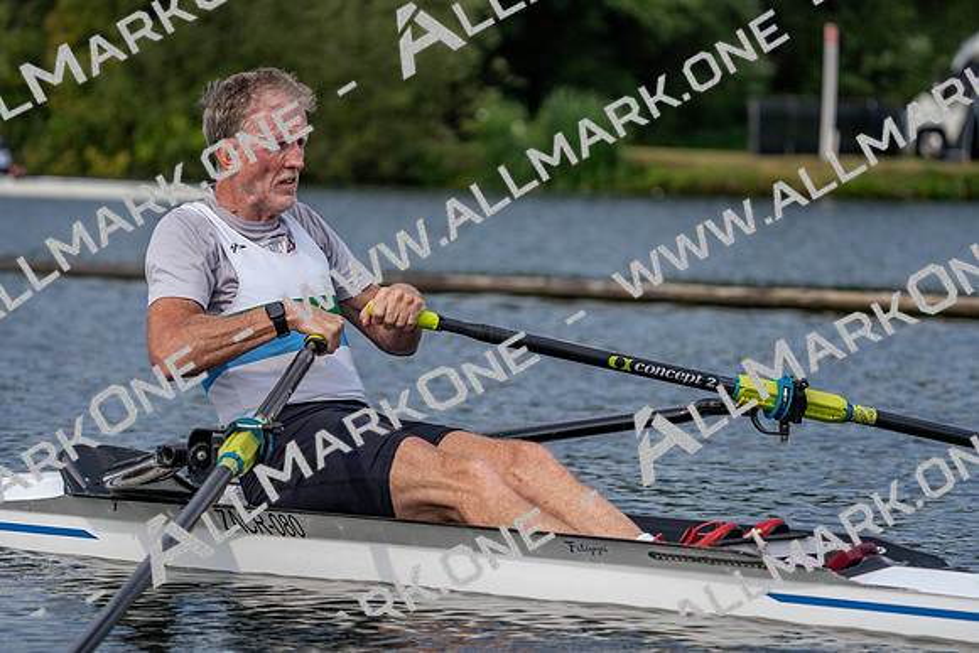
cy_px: 326
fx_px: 5440
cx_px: 490
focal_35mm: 200
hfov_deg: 10.3
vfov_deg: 6.9
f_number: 5.6
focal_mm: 200
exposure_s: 1/1600
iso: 250
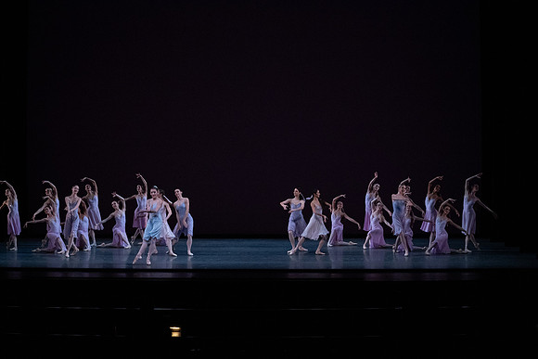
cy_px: 180
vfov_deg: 19.5
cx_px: 269
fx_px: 1046
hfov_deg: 28.8
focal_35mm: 70
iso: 12800
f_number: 13
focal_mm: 70
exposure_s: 1/400
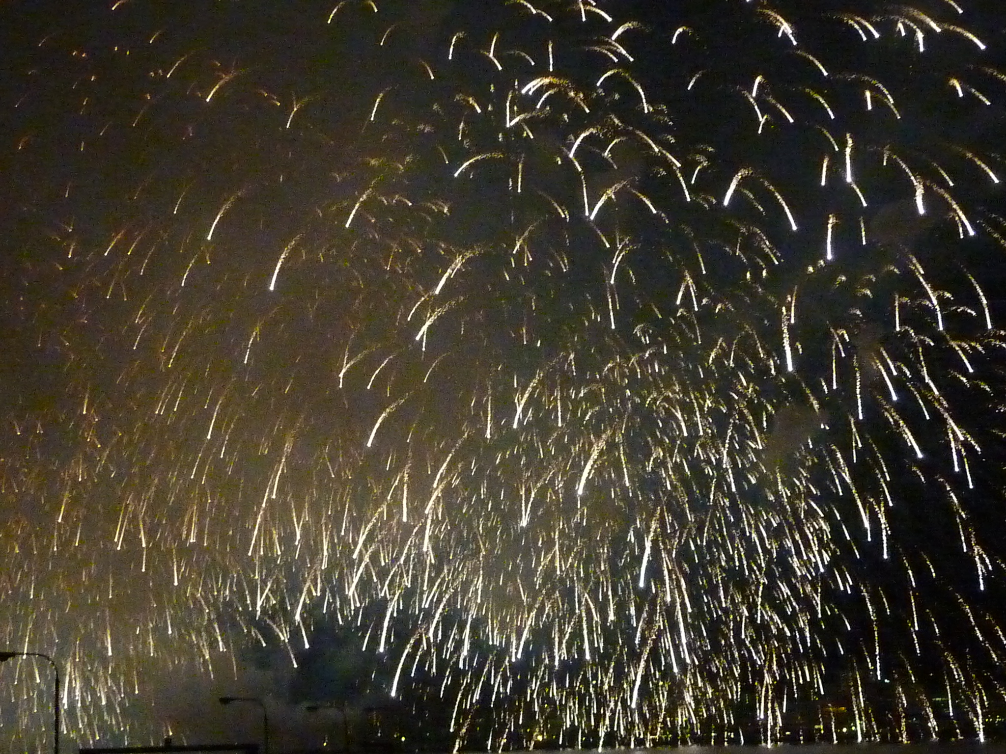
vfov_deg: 21.9
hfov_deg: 29.0
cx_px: 503
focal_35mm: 67
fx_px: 1947
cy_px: 377
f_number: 3.6
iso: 800
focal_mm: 6.1
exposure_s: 1/25
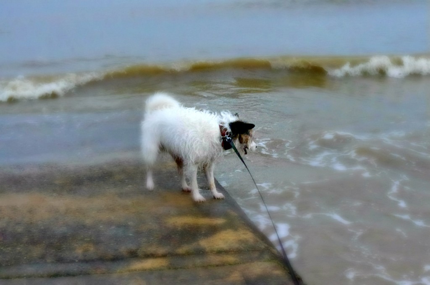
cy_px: 142
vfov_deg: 18.9
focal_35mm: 72
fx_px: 859
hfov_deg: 28.1
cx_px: 215
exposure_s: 1/4000
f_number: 14
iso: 12800
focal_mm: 47.5
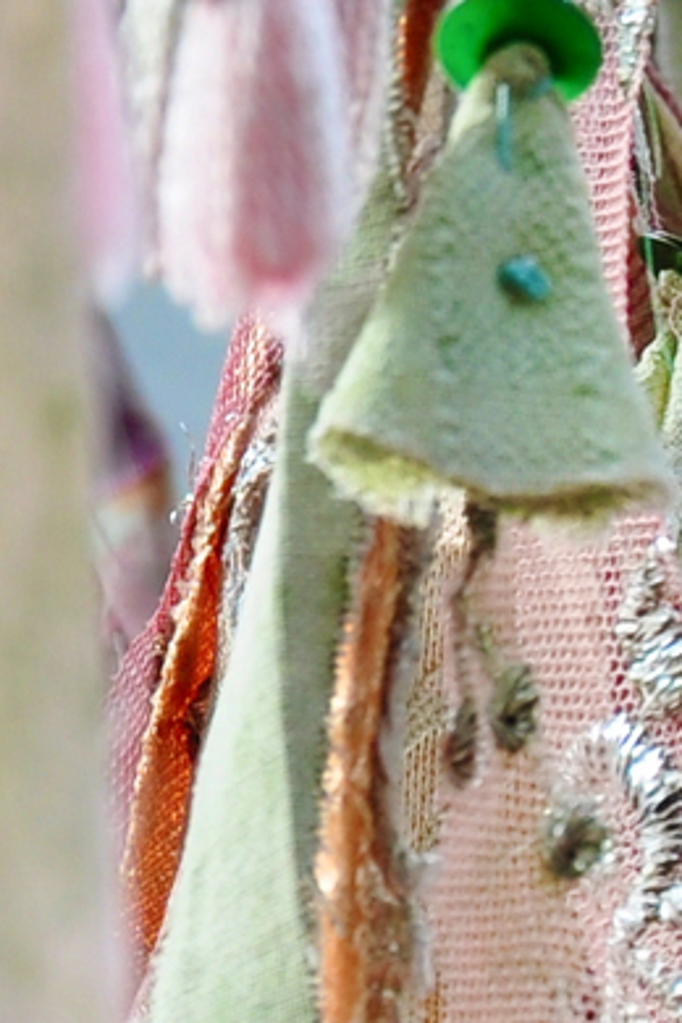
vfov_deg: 2.2
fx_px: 26766
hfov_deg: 1.5
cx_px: -205
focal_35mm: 942
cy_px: 669
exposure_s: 1/160
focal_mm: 98
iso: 200
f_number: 8
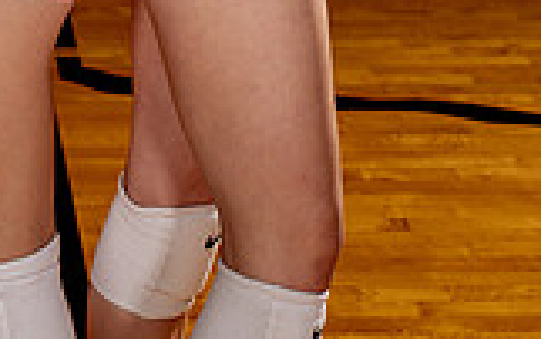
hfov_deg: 12.1
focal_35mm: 171
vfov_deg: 7.3
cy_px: -393
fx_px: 2524
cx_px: 54
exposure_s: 1/250
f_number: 5.6
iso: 100
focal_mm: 60
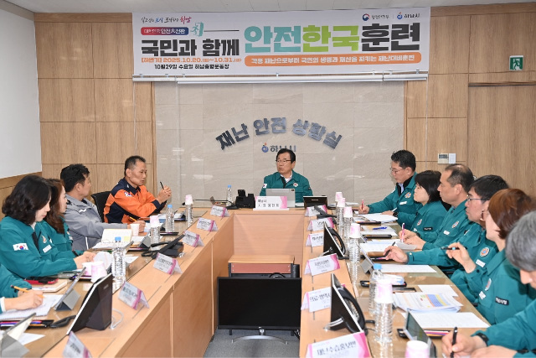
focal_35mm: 48
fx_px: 715
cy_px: 179
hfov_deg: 41.1
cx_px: 268
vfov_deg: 28.1
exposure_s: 1/100
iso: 800
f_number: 5
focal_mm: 48
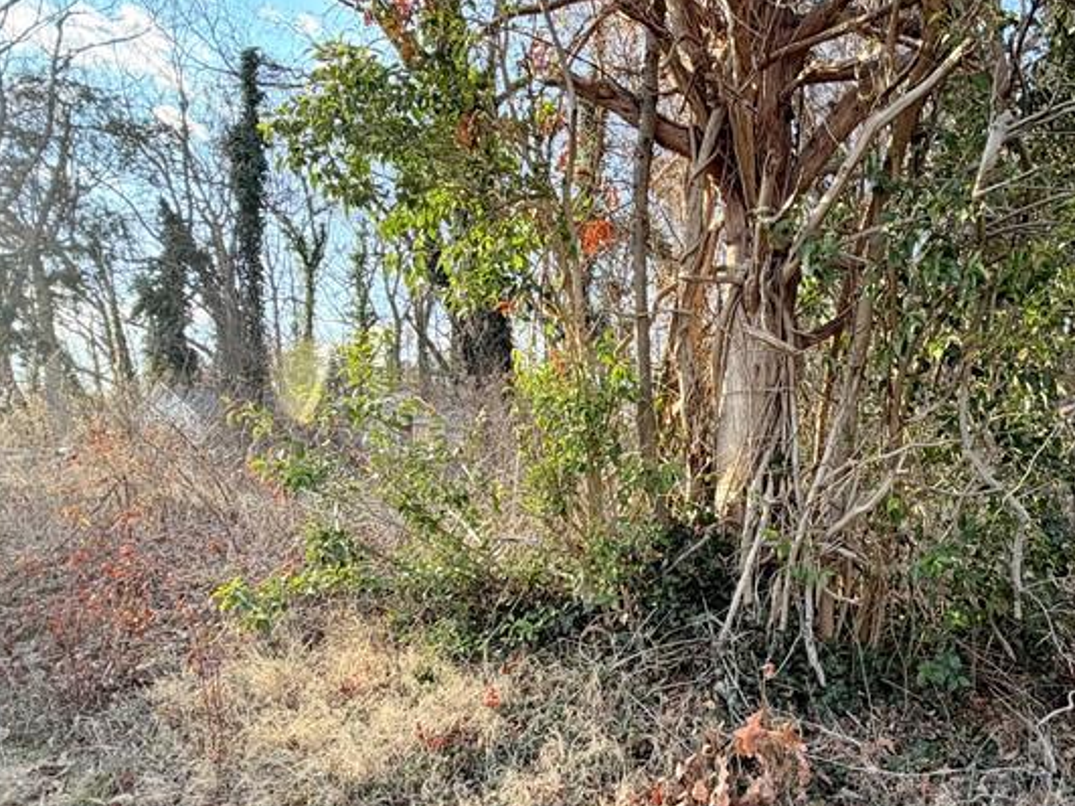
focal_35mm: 27
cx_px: 694
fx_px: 838
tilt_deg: -1.9
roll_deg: -1.1
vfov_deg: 50.7
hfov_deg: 64.1
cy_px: 512
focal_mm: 2.22
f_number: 2.2
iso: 40
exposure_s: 1/220
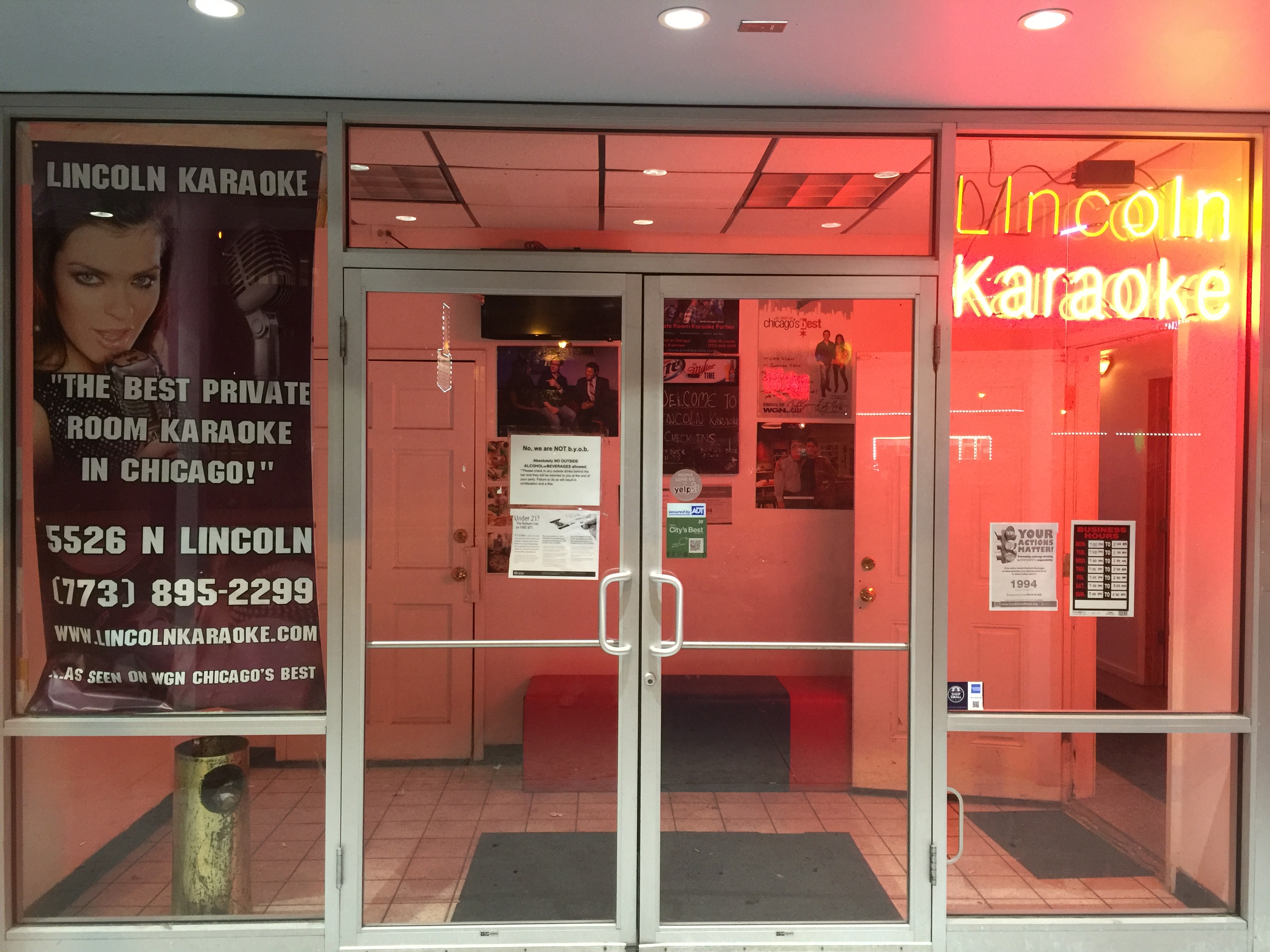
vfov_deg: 48.2
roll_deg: -0.2
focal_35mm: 29
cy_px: 476
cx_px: 635
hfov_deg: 61.7
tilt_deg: -1.2
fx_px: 1064
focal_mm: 4.15
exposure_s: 1/10
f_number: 2.2
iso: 125
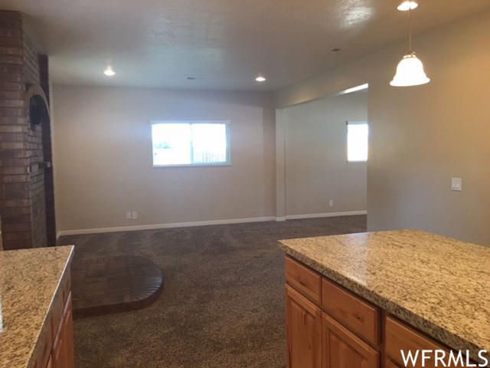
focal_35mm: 29
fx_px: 411
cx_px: 245
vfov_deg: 48.2
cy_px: 184
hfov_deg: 61.7
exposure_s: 1/15
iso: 50
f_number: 2.2
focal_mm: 4.15
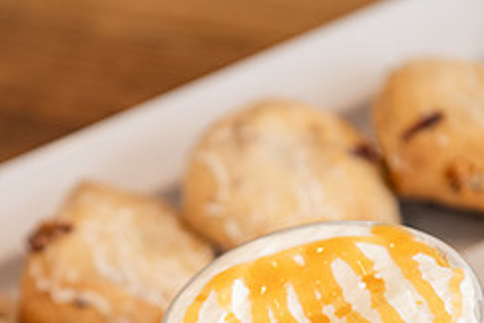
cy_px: 378
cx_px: 187
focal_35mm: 143
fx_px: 1922
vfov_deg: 9.5
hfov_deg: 14.3
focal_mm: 60
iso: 500
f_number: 3.5
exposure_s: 1/200
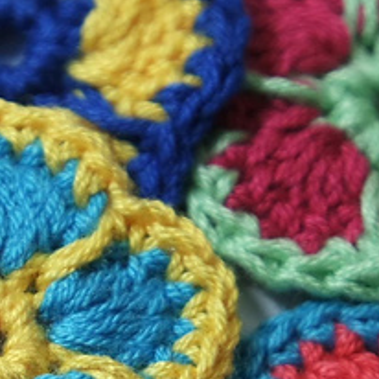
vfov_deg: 8.6
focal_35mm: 203
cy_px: 348
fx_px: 2515
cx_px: -22
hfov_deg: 8.6
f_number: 5.6
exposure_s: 1/80
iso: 400
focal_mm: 50
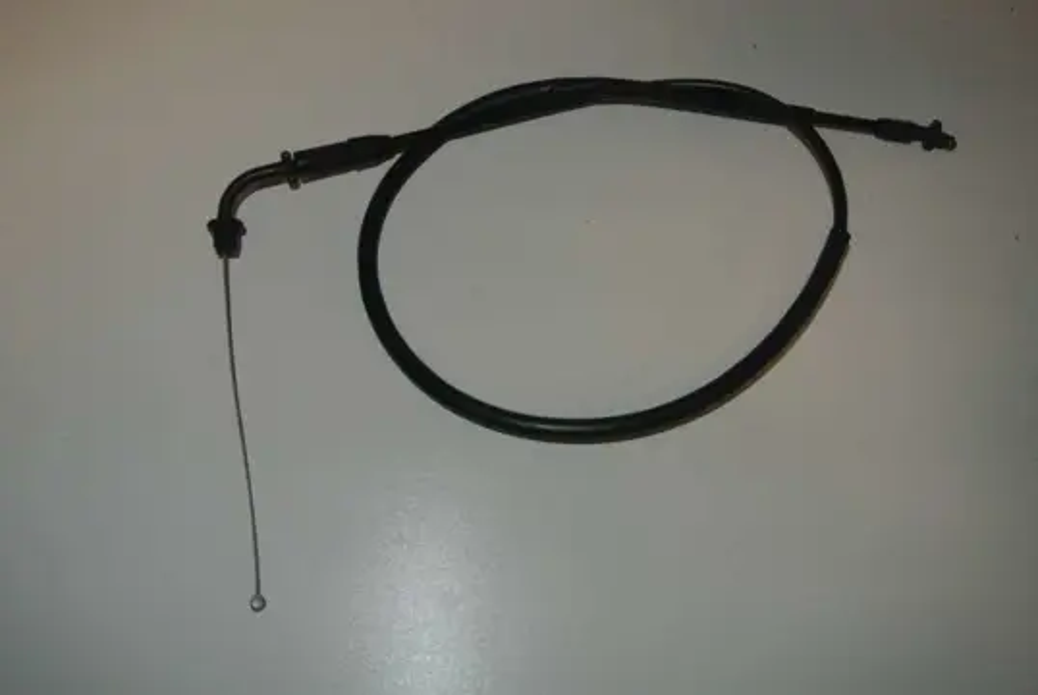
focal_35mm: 32
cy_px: 348
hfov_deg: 58.7
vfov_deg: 41.2
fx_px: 924
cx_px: 519
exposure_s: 1/60
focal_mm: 12.2
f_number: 3.8
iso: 200
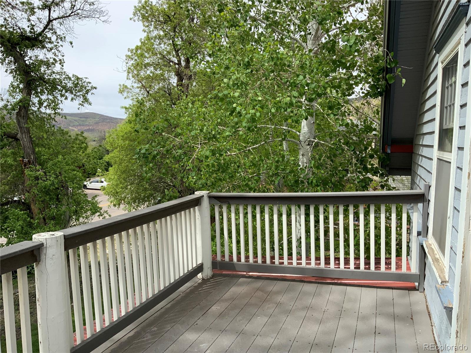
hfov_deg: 61.7
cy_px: 176
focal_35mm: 29
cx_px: 236
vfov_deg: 48.2
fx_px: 395
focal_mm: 3
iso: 16
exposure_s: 1/997
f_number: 1.8
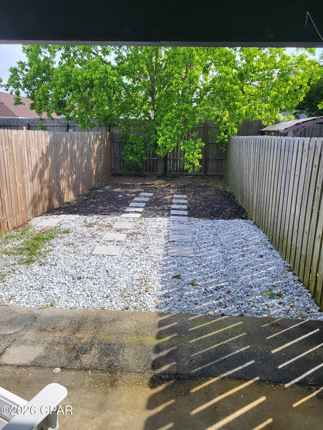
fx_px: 323
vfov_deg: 67.3
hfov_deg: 53.1
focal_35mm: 26
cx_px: 162
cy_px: 215
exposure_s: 1/1425
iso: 40
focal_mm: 5.4
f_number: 1.8
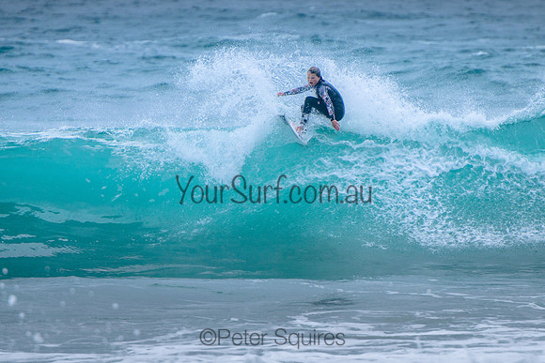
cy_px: 174
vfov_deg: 2.5
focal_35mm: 550
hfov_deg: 3.7
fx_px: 8330
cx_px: 336
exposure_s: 1/2000
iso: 360
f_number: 5.6
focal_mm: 400
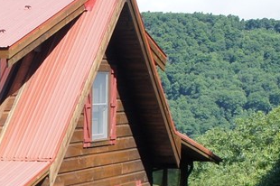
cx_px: -91
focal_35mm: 137
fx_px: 1064
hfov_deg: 14.3
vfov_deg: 9.9
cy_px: 184
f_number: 8
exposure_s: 1/160
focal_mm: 26
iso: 200
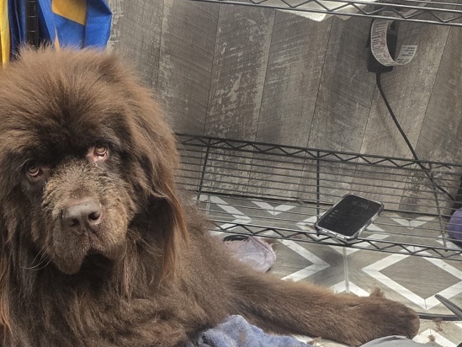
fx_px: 894
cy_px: 360
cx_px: 104
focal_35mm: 67
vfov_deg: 21.1
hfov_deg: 28.4
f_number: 1.7
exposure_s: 1/120
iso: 320
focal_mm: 6.3
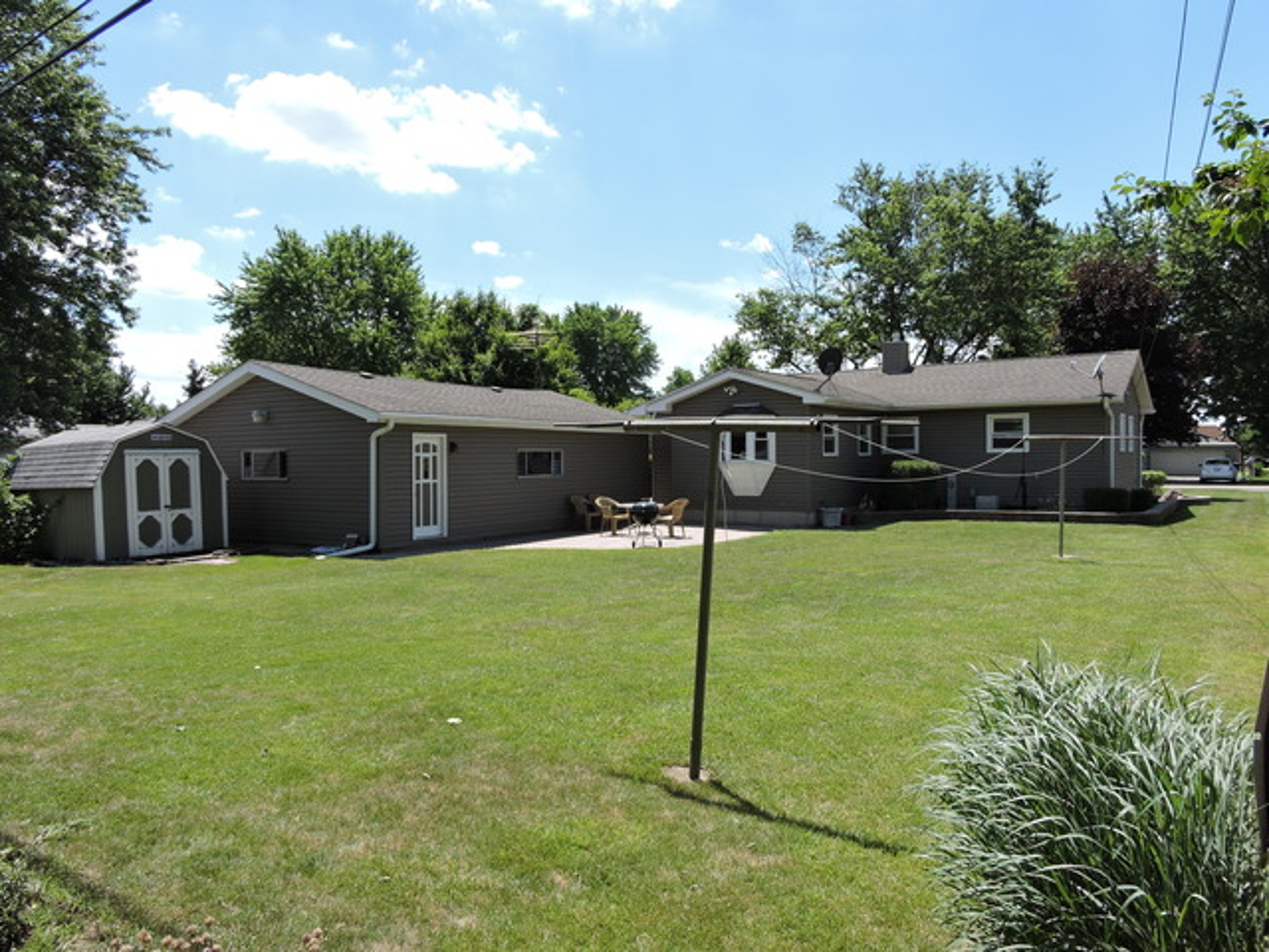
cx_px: 634
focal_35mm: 24
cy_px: 476
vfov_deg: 56.8
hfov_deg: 71.6
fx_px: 880
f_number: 3.3
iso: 100
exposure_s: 1/800
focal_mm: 4.3
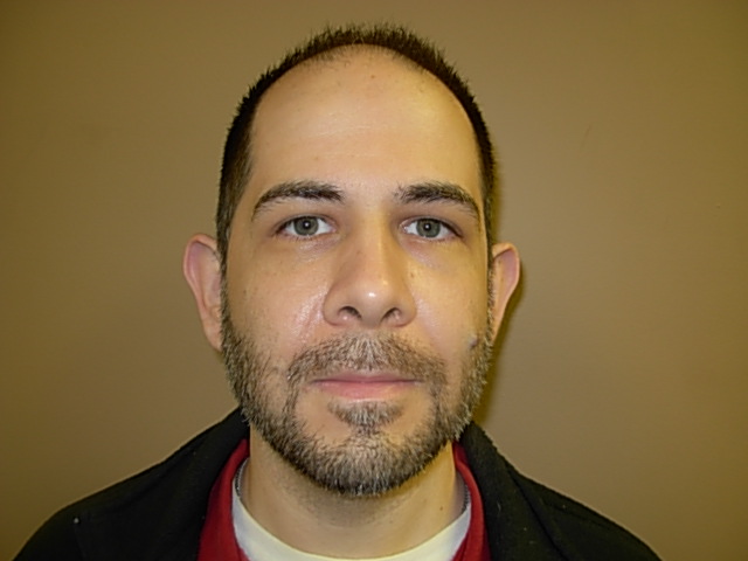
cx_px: 374
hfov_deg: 49.0
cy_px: 280
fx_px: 821
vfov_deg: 37.7
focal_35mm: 38
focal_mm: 6.3
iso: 79
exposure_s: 1/22.6
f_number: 2.9
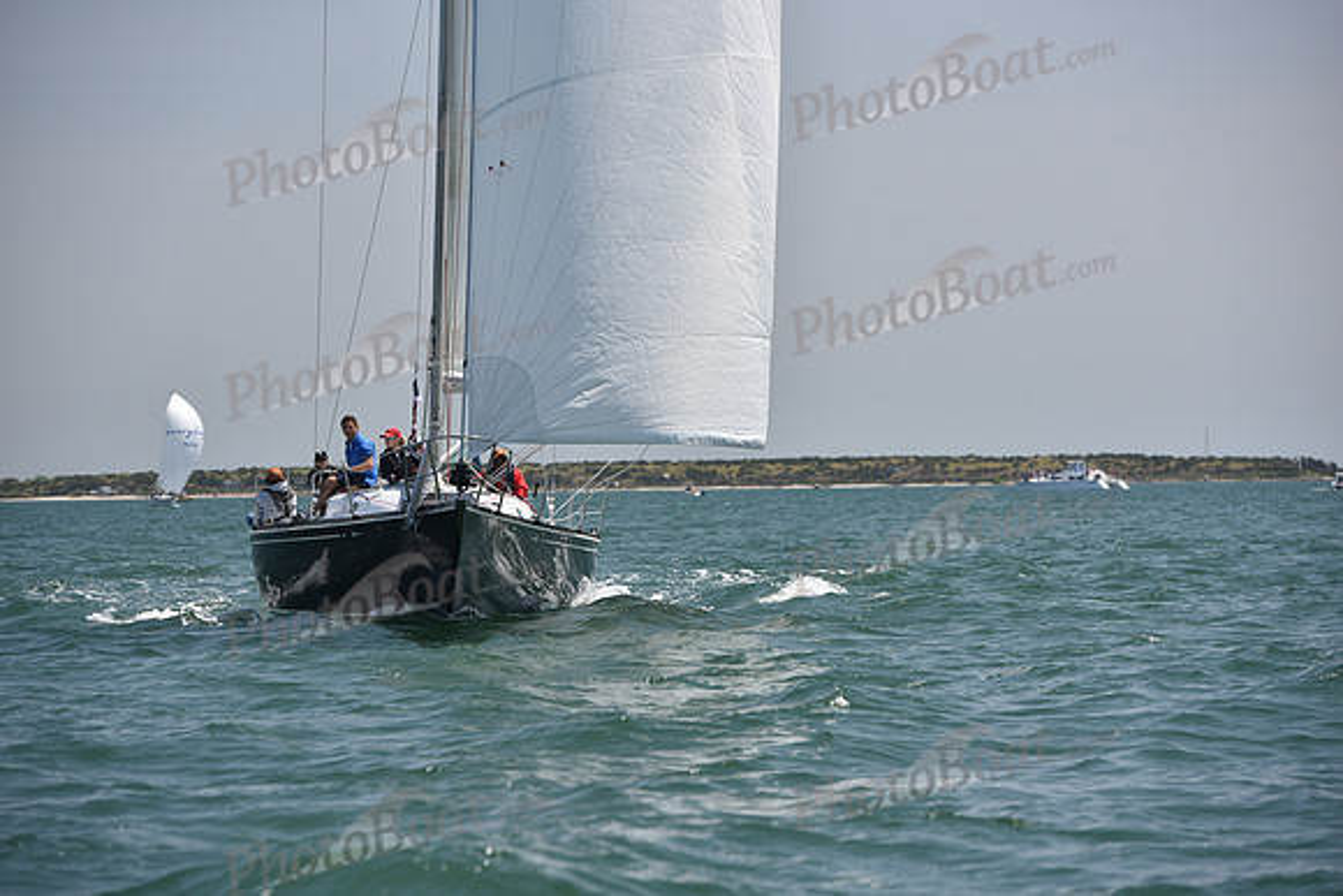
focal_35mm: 160
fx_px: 5970
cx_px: 672
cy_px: 448
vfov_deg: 8.6
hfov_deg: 12.8
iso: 320
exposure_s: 1/800
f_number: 5.6
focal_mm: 160
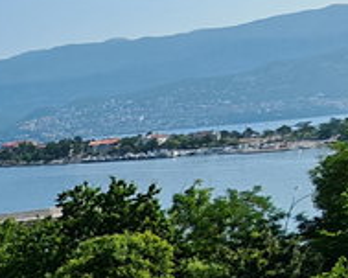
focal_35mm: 66
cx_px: -342
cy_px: 473
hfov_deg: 18.7
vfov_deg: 18.8
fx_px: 679
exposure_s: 1/1600
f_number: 2
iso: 50
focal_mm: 1.82
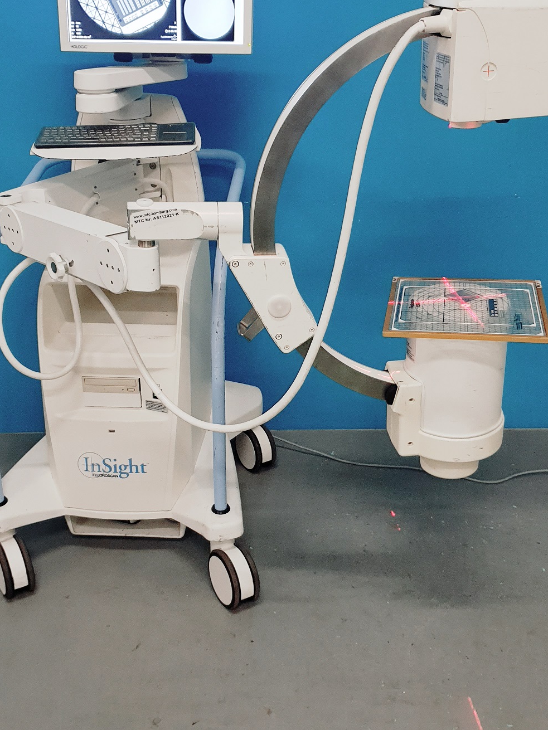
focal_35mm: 40
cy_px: 371
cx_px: 241
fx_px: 844
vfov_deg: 46.8
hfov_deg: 35.9
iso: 125
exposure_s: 1/50
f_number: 1.5
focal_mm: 4.3
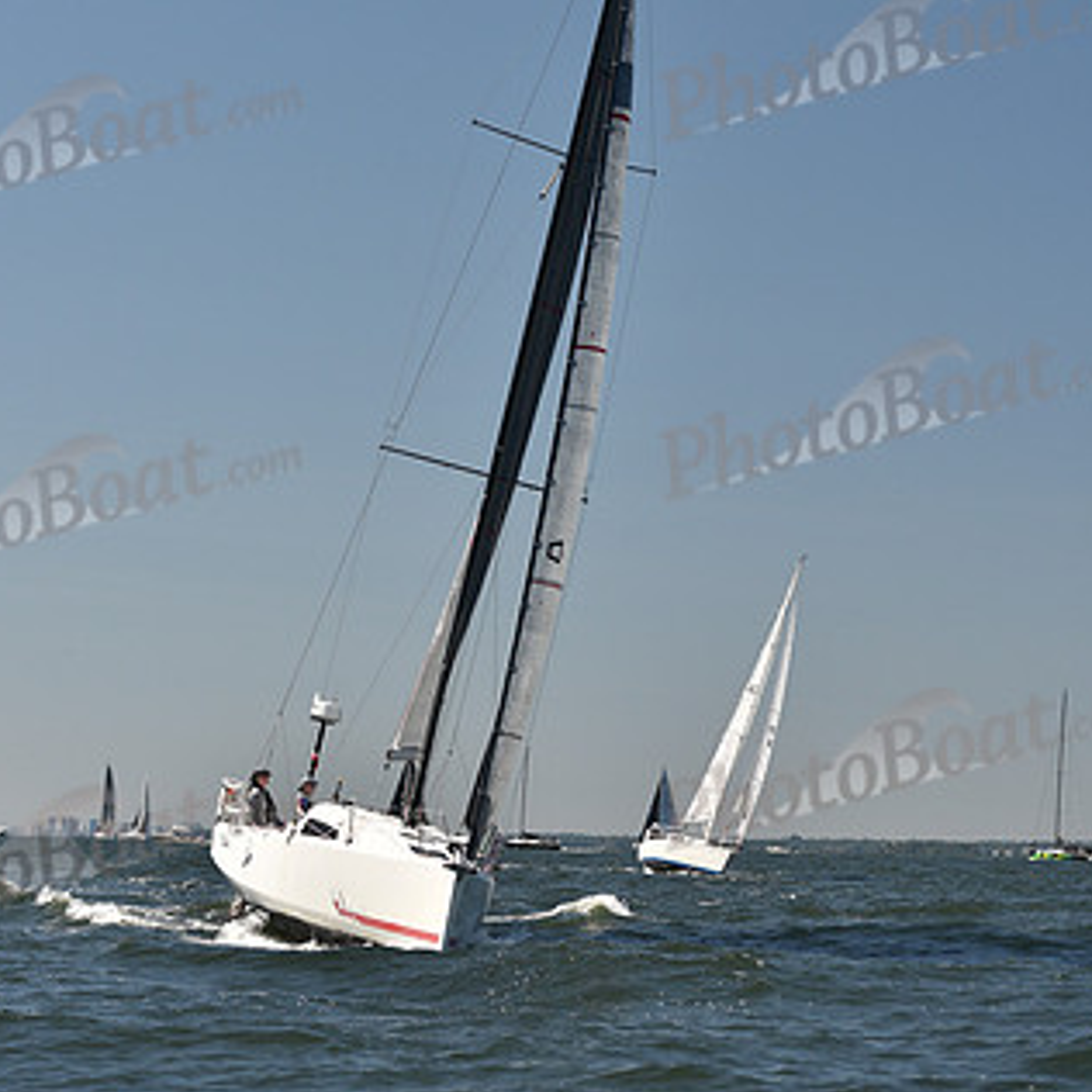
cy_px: 280
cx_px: 482
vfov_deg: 13.6
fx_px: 4568
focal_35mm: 128
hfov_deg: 13.6
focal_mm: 82
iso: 250
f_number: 3.5
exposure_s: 1/1250
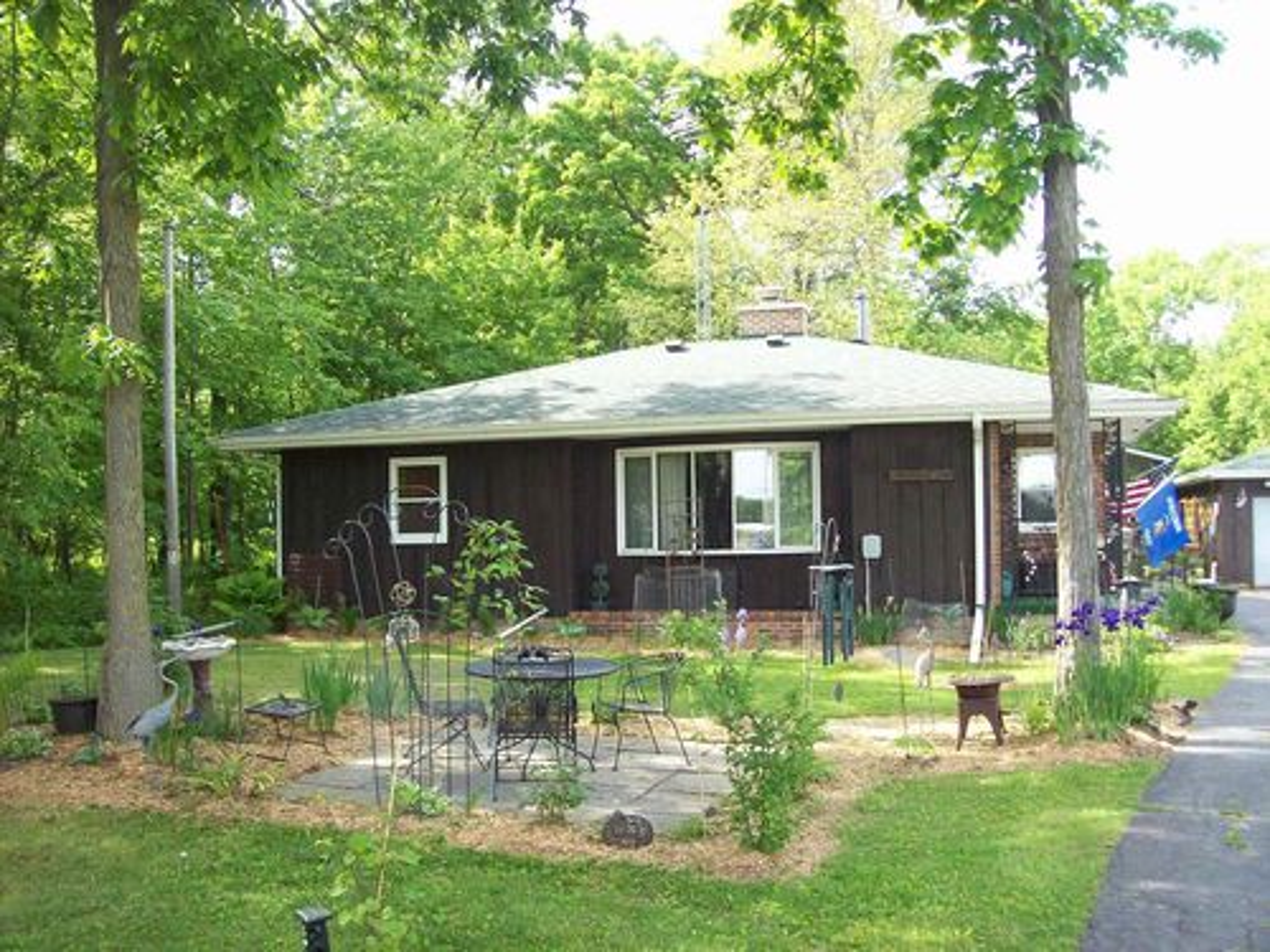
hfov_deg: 51.4
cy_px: 476
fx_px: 1321
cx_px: 635
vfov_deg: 39.7
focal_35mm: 36
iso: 80
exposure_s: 1/146
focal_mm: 6
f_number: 2.7
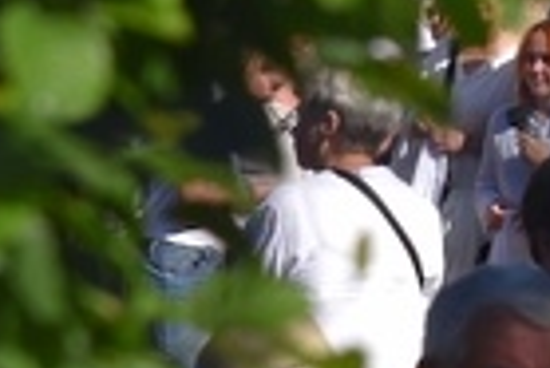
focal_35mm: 597
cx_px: 1428
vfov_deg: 2.3
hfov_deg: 3.4
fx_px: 9130
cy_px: -489
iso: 200
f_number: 9
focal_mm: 105
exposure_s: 1/320
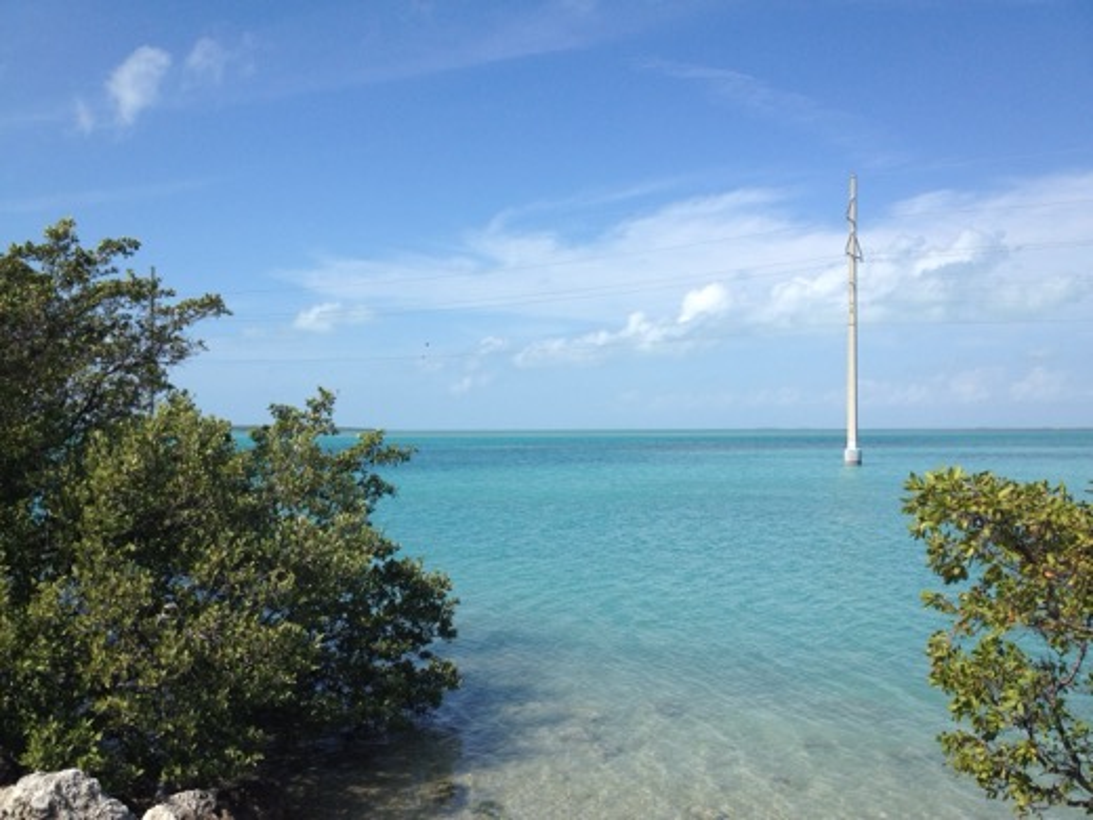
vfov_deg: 40.7
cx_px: 546
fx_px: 1105
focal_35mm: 35
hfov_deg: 52.6
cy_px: 410
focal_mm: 4.28
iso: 64
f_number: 2.4
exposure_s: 1/2304
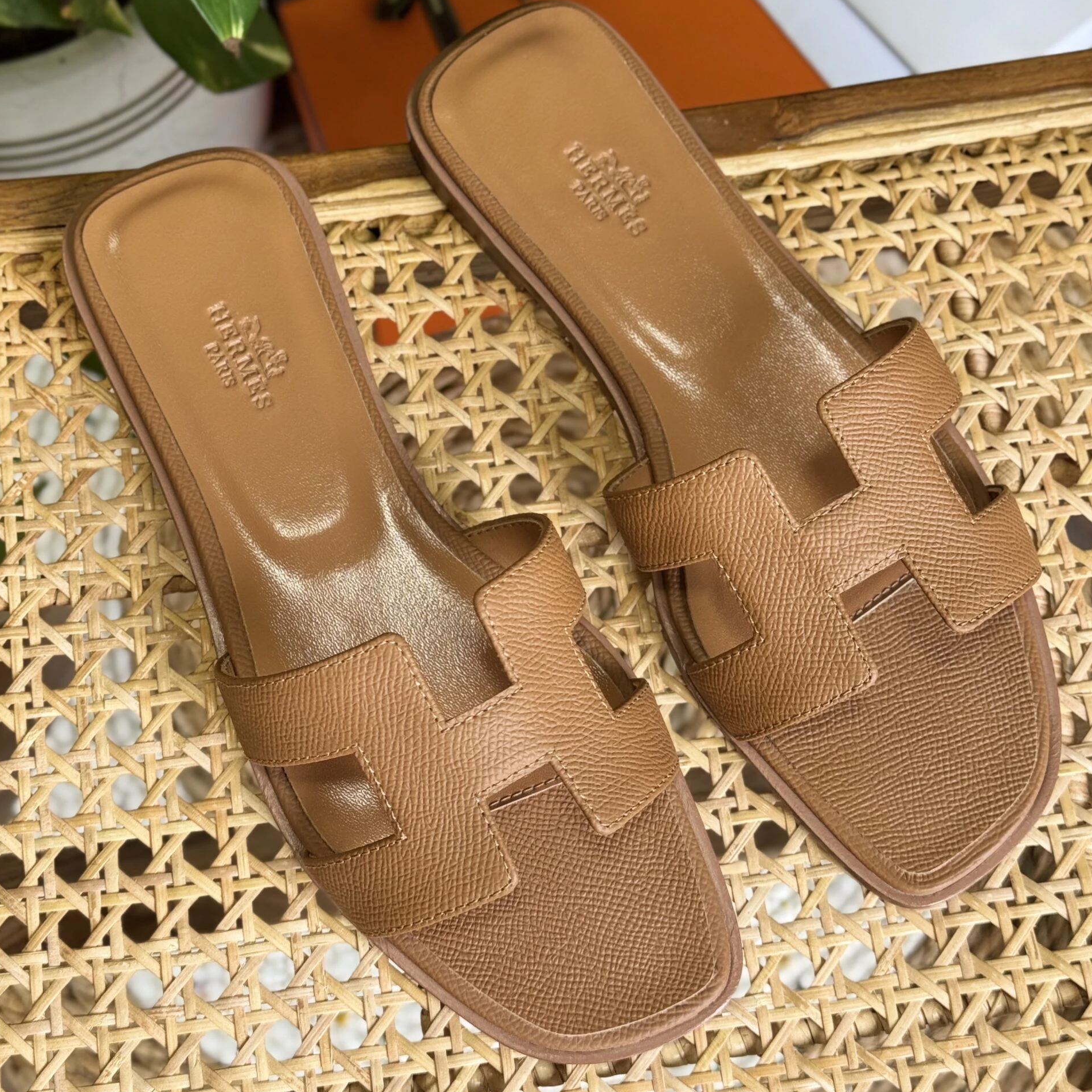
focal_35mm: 57
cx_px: 548
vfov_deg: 30.0
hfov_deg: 30.0
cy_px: 437
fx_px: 2034
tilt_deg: -73.1
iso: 80
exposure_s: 1/121
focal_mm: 6.76
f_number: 1.78
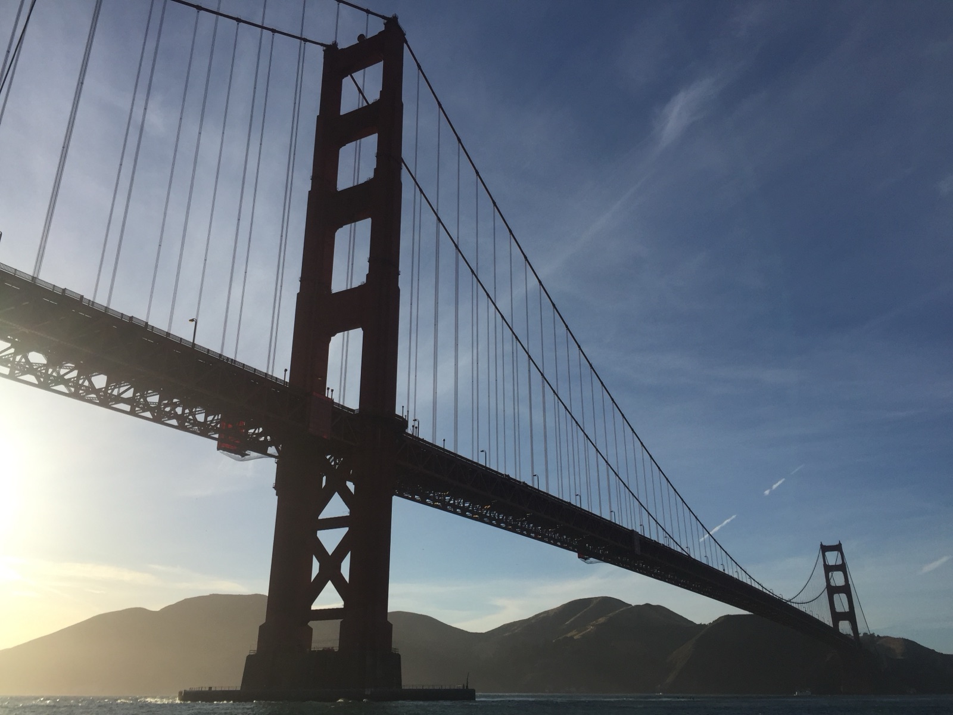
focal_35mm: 29
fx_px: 798
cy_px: 358
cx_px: 476
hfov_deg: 61.7
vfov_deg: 48.2
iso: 32
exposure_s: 1/4405
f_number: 2.2
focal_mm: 4.15
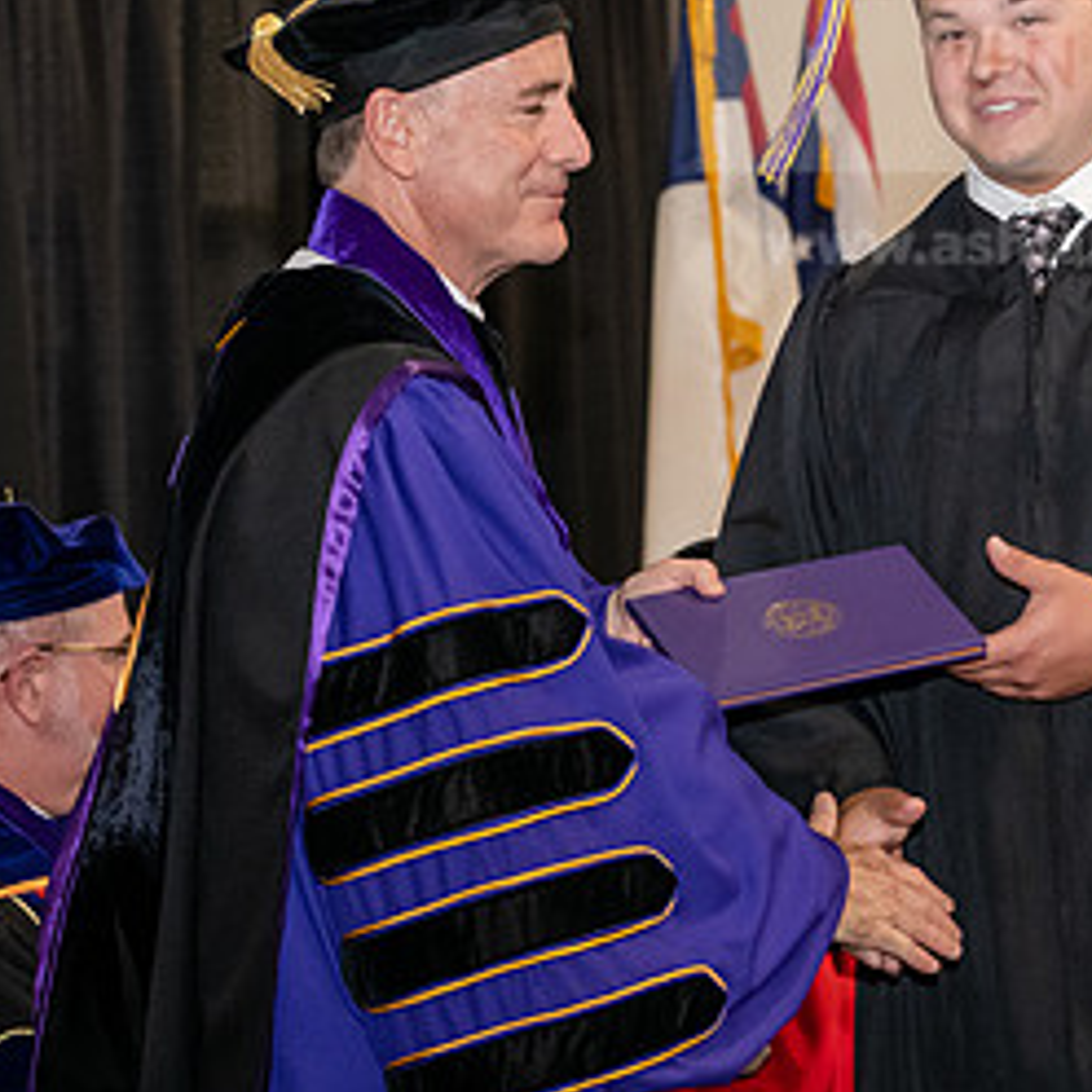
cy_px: 337
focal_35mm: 139
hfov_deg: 12.6
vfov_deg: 12.5
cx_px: 564
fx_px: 4961
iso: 2500
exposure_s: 1/200
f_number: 5
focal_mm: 70
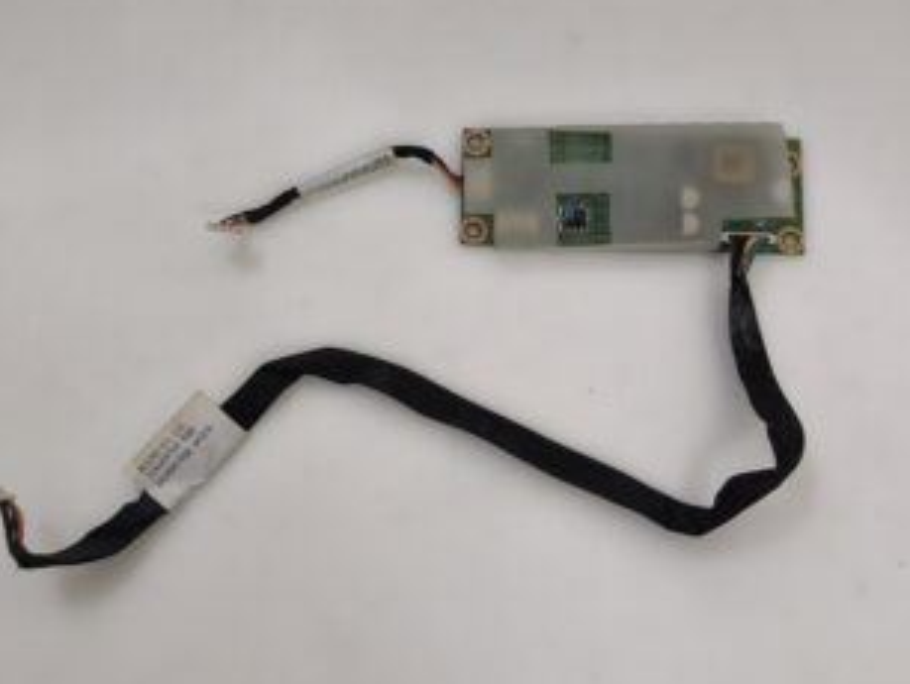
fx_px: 1052
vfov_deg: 36.0
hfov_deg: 46.8
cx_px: 443
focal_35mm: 40
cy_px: 326
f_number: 1.6
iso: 320
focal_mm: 6.57
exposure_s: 1/50
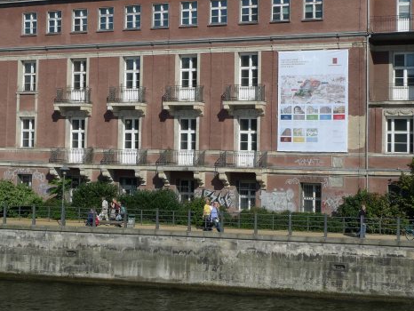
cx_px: 212
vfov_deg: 21.3
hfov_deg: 28.1
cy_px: 111
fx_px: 826
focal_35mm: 69
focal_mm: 10.2
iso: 80
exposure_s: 1/1000
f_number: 4.5
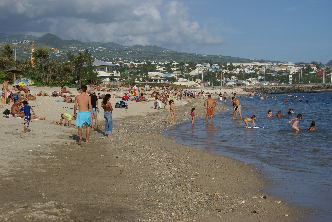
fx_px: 692
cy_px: 111
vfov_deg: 18.2
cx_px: 166
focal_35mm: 75
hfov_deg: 27.0
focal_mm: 50
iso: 100
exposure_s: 1/250
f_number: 13
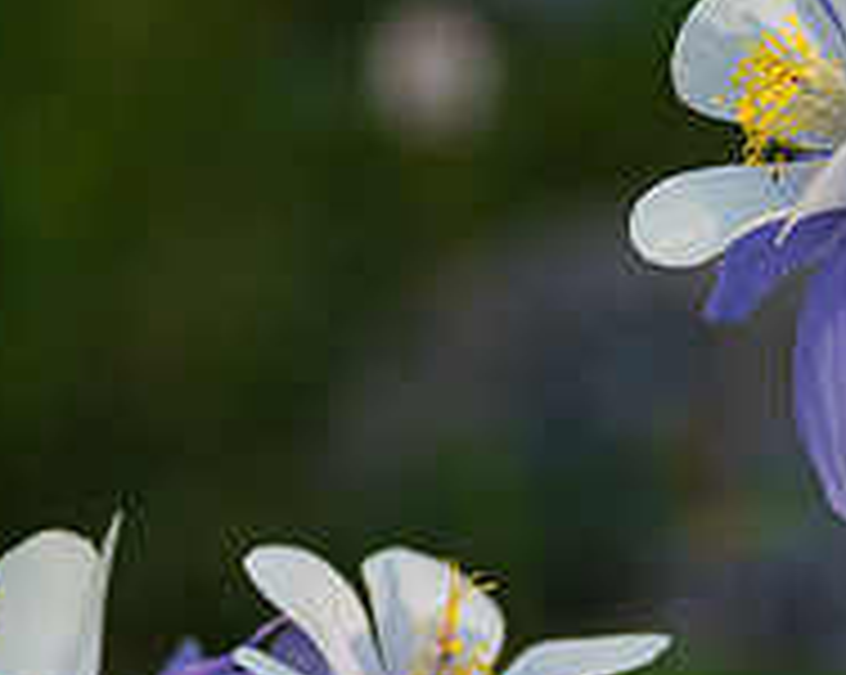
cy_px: 702
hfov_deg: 4.1
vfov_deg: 3.3
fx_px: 11781
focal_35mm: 471
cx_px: 632
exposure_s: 1/160
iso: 100
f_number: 5.6
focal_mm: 135
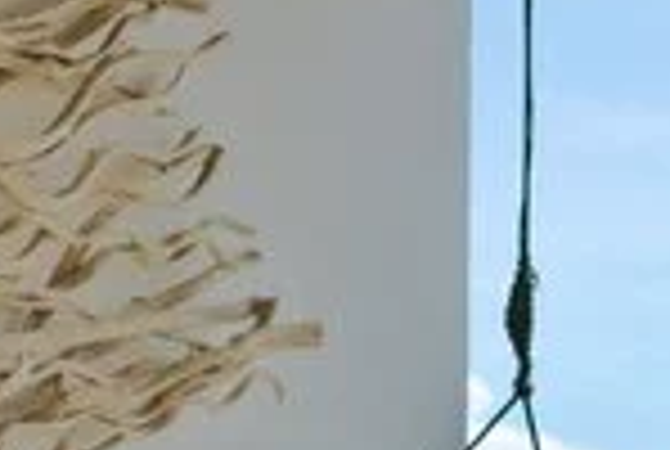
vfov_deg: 8.8
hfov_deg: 13.0
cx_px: 994
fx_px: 2797
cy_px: 826
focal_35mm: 150
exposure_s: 1/1250
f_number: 2.8
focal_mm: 35
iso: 50
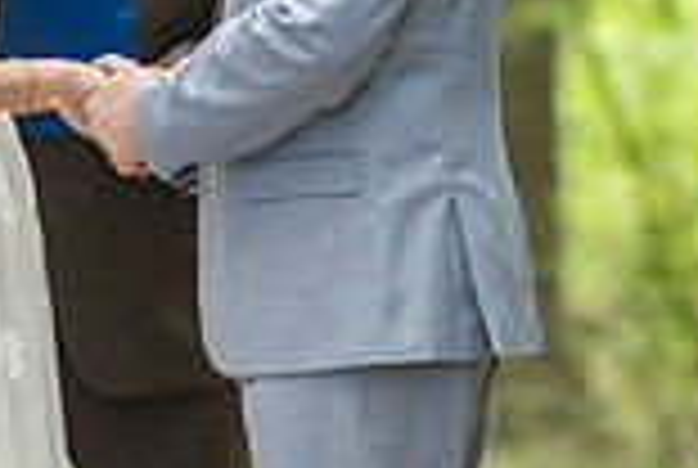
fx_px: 6197
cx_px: 126
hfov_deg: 6.4
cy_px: -191
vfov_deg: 4.3
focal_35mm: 319
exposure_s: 1/800
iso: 500
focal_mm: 85
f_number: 1.8
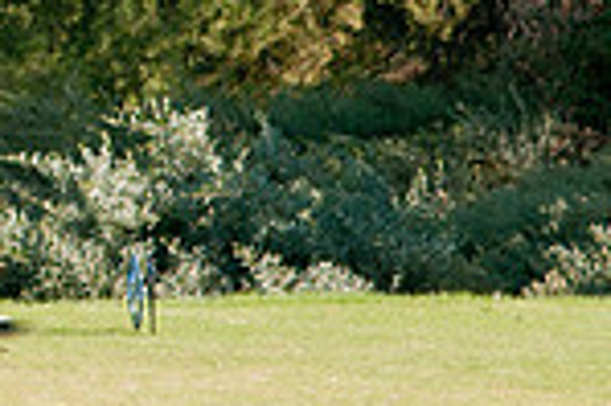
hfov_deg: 6.3
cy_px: -228
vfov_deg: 4.2
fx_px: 5459
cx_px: -398
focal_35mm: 322
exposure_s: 1/160
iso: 250
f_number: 6.3
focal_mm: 55
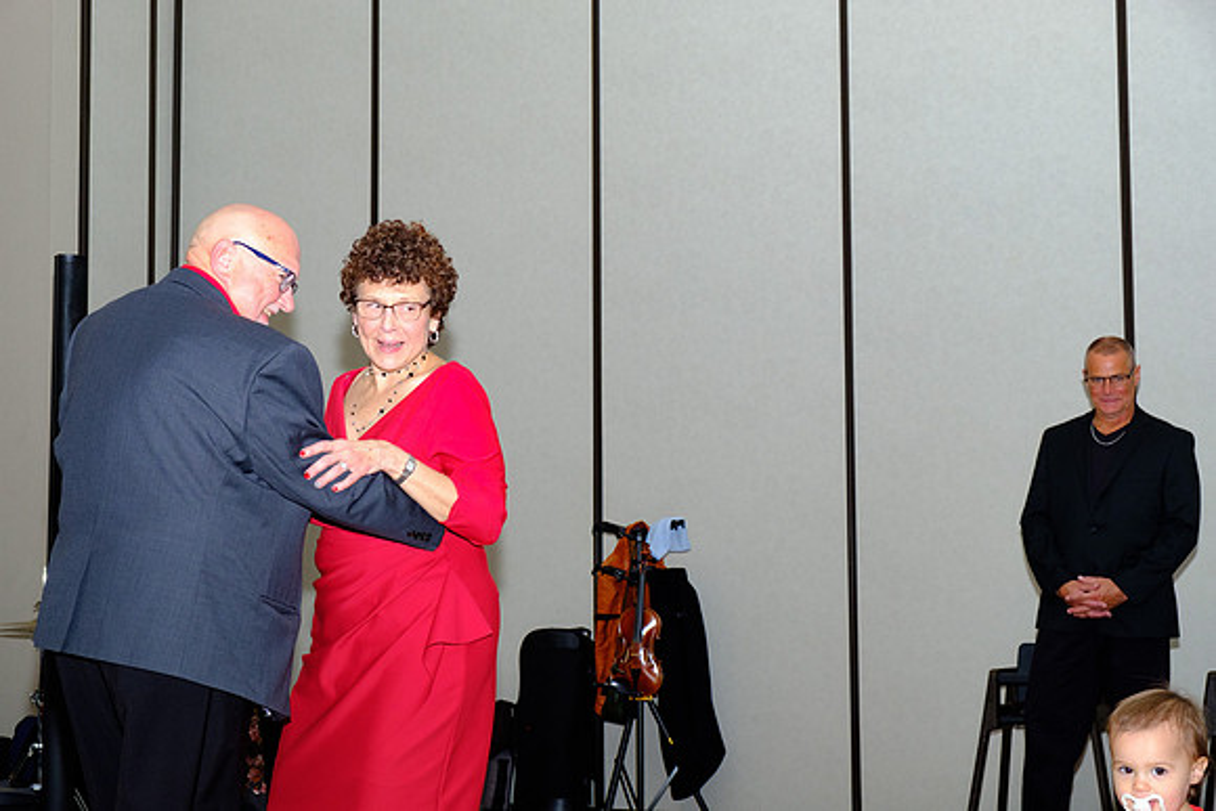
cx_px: 608
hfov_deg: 31.4
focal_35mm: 64
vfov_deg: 21.3
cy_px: 406
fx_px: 2162
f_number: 7.1
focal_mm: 42.5
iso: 1600
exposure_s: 1/160
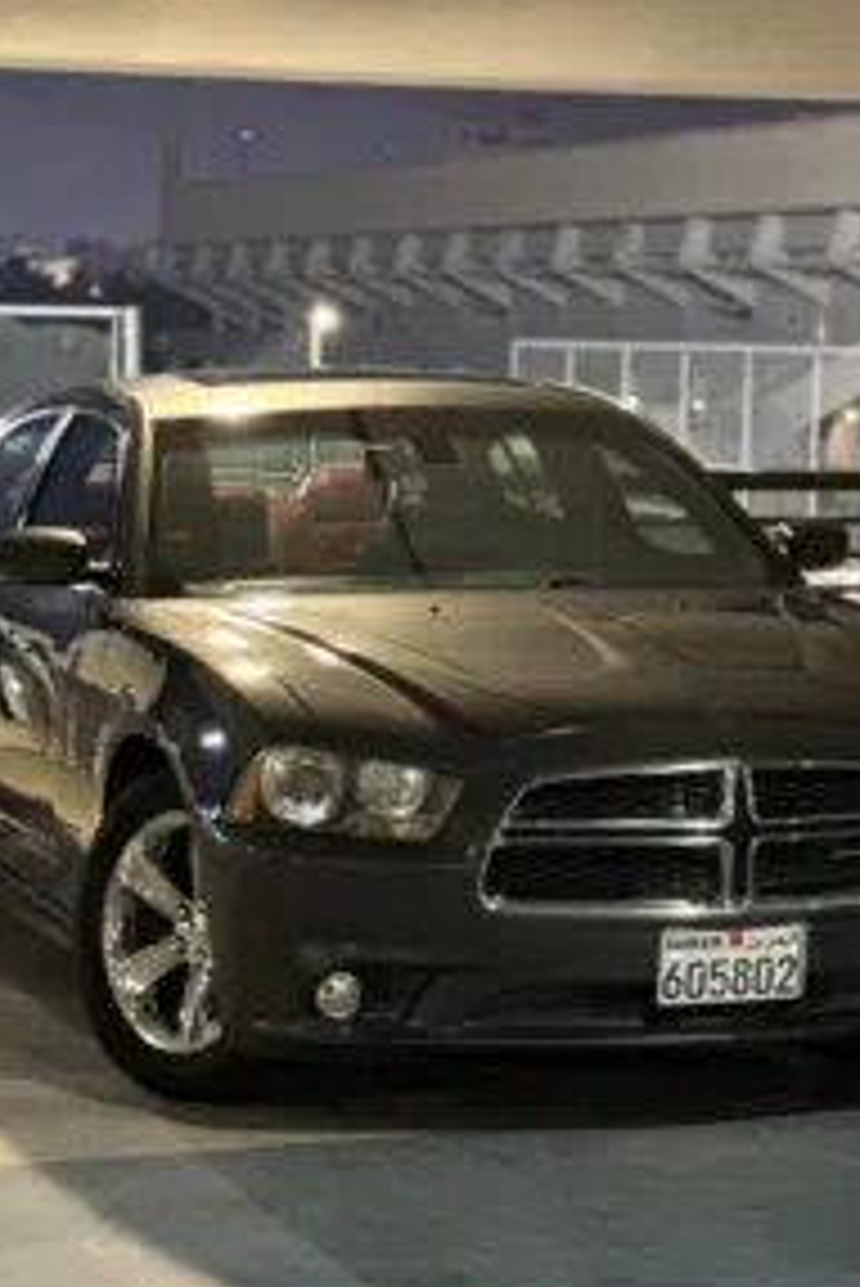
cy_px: 738
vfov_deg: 18.2
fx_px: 4008
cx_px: 491
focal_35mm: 112
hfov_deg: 12.2
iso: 800
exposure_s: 1/14
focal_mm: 9
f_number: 2.8
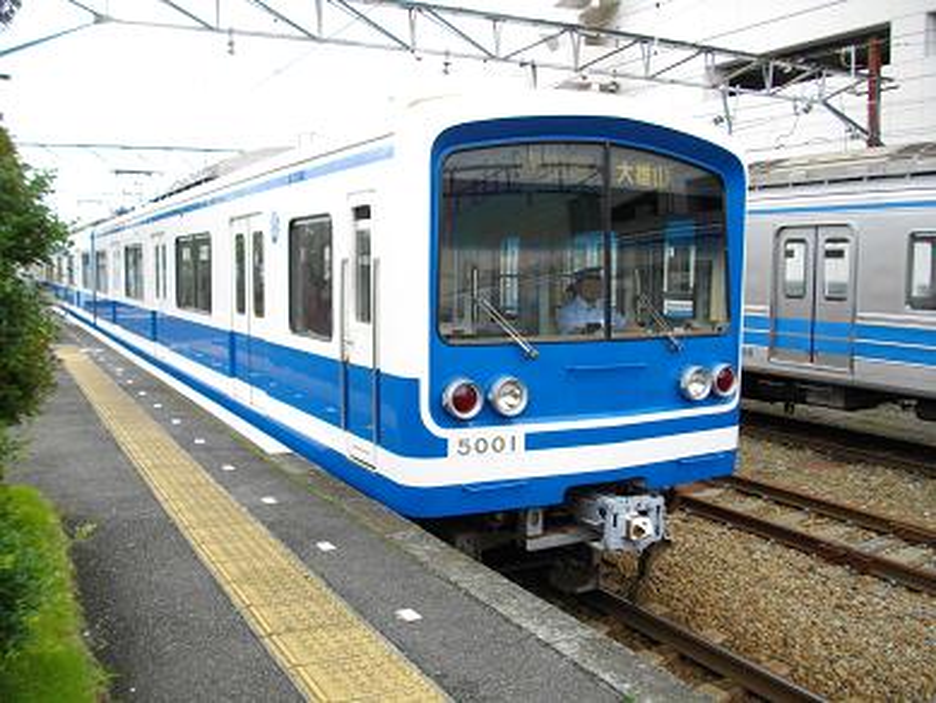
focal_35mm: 32
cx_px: 468
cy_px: 352
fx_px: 866
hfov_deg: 56.8
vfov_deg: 44.2
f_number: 2.9
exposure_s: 1/320
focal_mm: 5.7
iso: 100
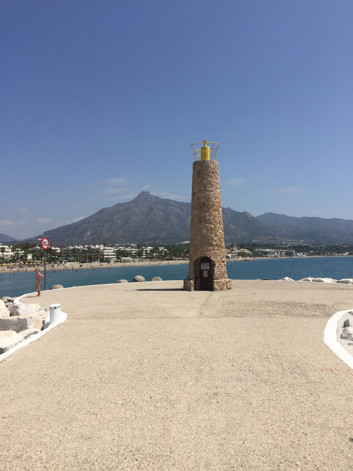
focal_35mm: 29
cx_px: 176
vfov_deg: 61.7
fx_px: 394
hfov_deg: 48.2
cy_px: 236
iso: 32
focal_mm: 4.15
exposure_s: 1/3597
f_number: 2.2
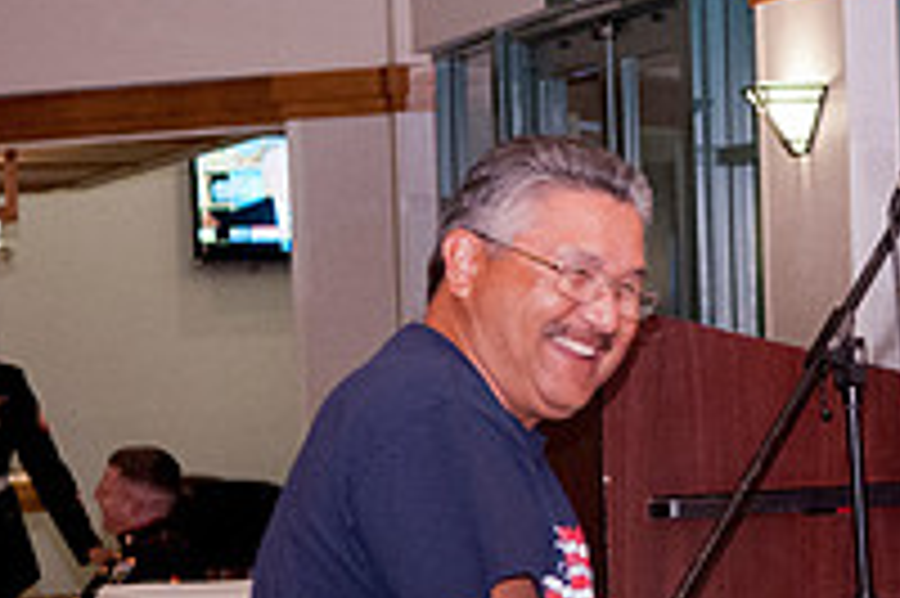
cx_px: 1206
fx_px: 4122
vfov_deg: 8.3
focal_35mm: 165
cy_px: 263
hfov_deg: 12.1
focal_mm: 38
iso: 1250
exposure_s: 1/100
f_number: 4
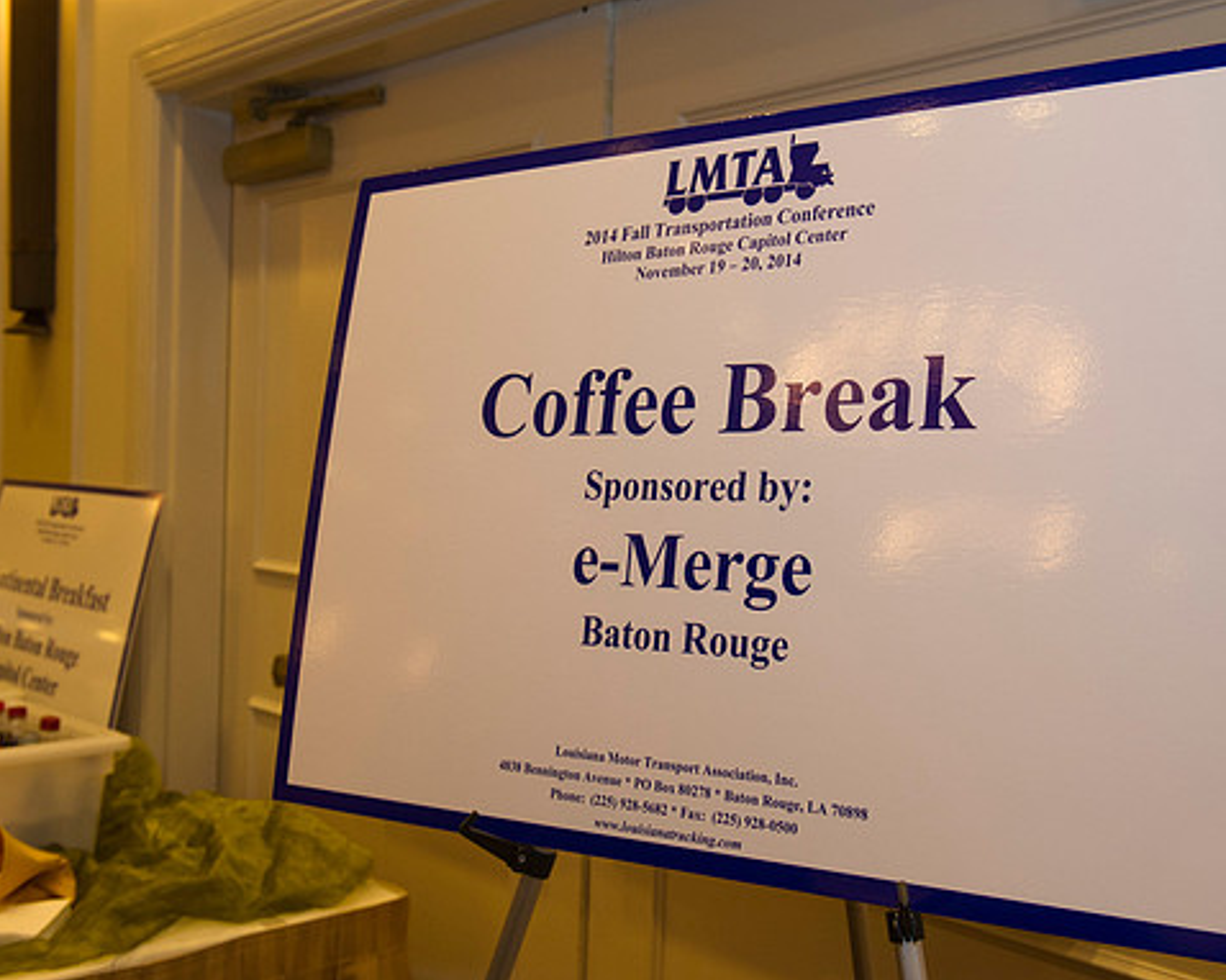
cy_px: 493
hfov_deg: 44.7
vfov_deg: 36.5
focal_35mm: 41
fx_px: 1487
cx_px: 680
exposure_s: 1/50
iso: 1600
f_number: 5.6
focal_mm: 36
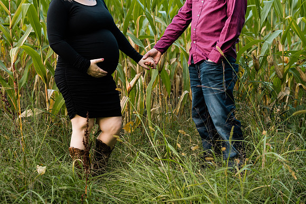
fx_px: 522
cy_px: 106
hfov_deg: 32.7
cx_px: 145
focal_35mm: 61
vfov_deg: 22.1
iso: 400
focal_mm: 58
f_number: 3.2
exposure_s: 1/200
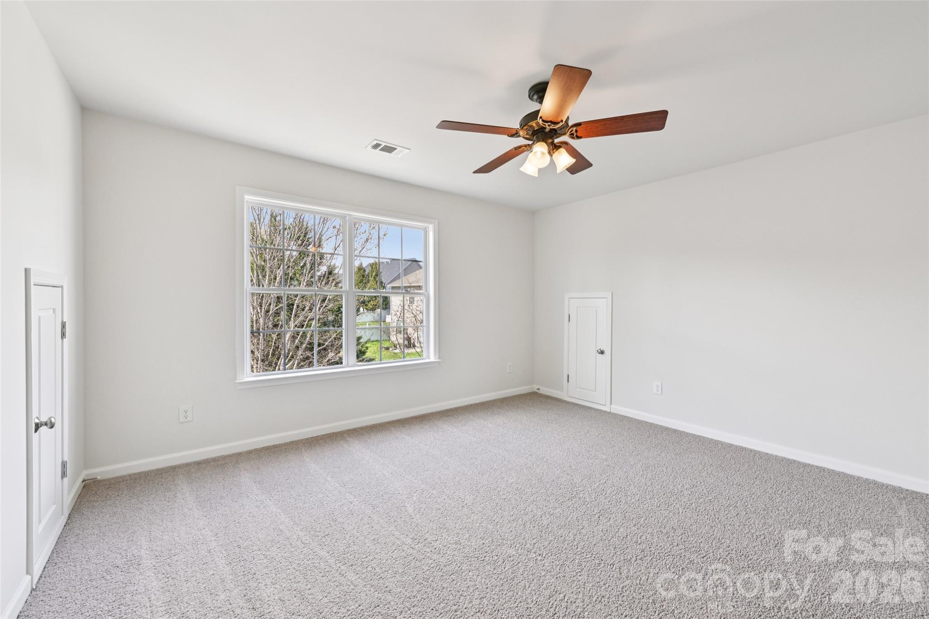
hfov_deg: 104.3
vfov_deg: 81.2
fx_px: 361
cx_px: 464
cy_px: 310
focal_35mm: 14
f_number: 8
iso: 100
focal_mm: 14
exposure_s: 1/40
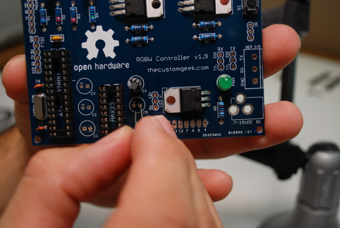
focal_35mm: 45
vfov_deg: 30.0
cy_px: 114
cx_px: 170
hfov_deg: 43.5
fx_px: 426
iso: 200
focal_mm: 30
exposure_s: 1/60
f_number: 4.8
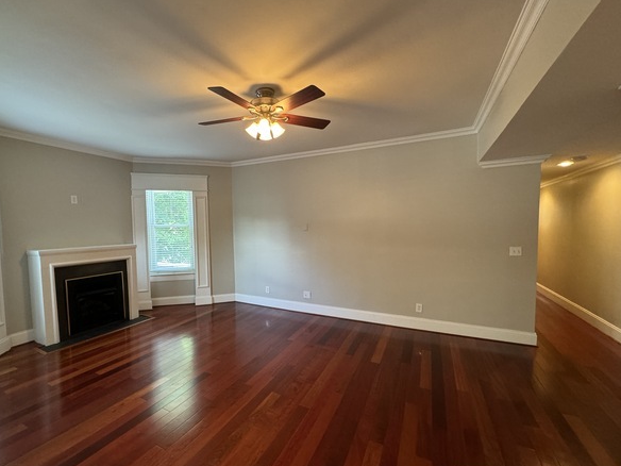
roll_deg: +1.0
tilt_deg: -3.8
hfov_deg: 94.0
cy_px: 246
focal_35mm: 16
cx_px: 270
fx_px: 287
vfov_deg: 78.0
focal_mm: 2.22
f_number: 2.2
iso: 320
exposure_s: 1/60
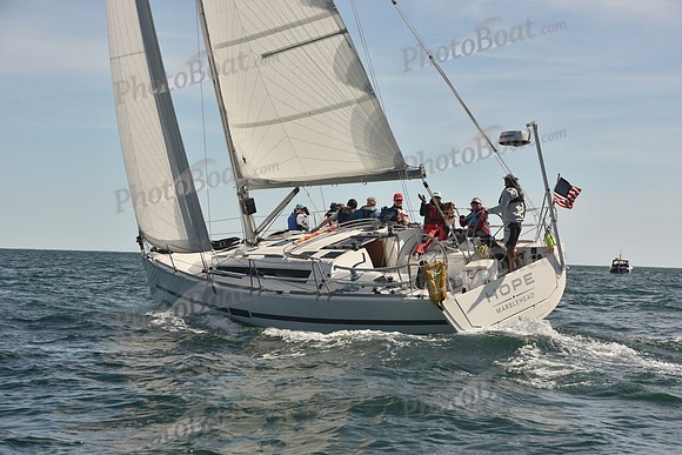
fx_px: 1326
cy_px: 228
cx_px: 341
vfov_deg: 19.5
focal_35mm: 70
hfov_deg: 28.8
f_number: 8
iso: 250
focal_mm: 70
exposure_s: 1/640
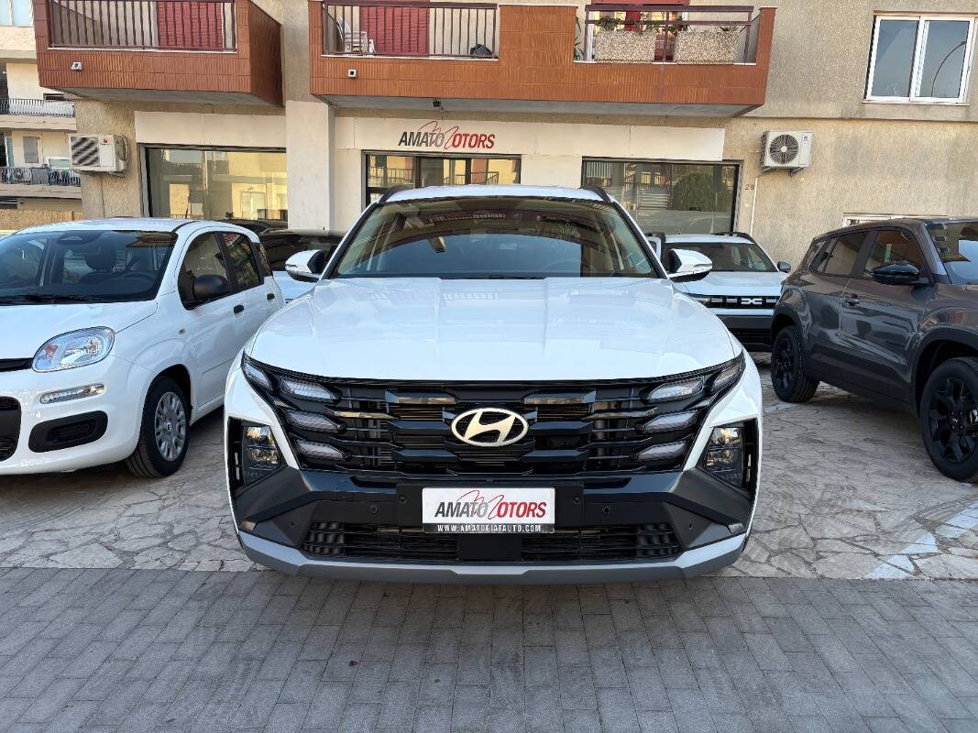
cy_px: 366
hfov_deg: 67.3
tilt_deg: -11.1
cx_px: 489
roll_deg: -1.7
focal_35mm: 26
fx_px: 734
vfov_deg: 53.1
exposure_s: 1/525
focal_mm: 5.96
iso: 50
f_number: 1.6
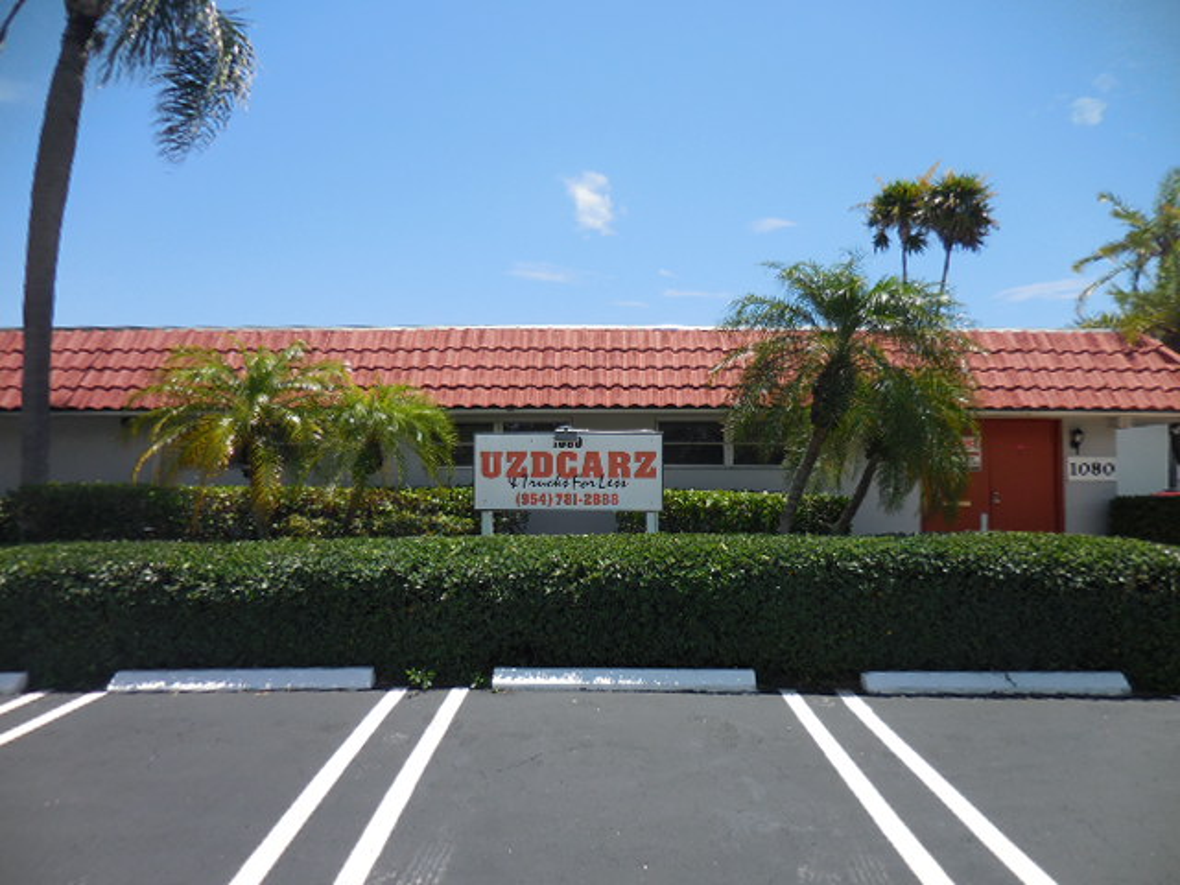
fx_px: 852
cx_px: 590
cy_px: 442
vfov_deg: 54.9
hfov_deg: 69.4
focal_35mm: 25
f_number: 3.3
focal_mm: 4.5
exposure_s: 1/1600
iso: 125
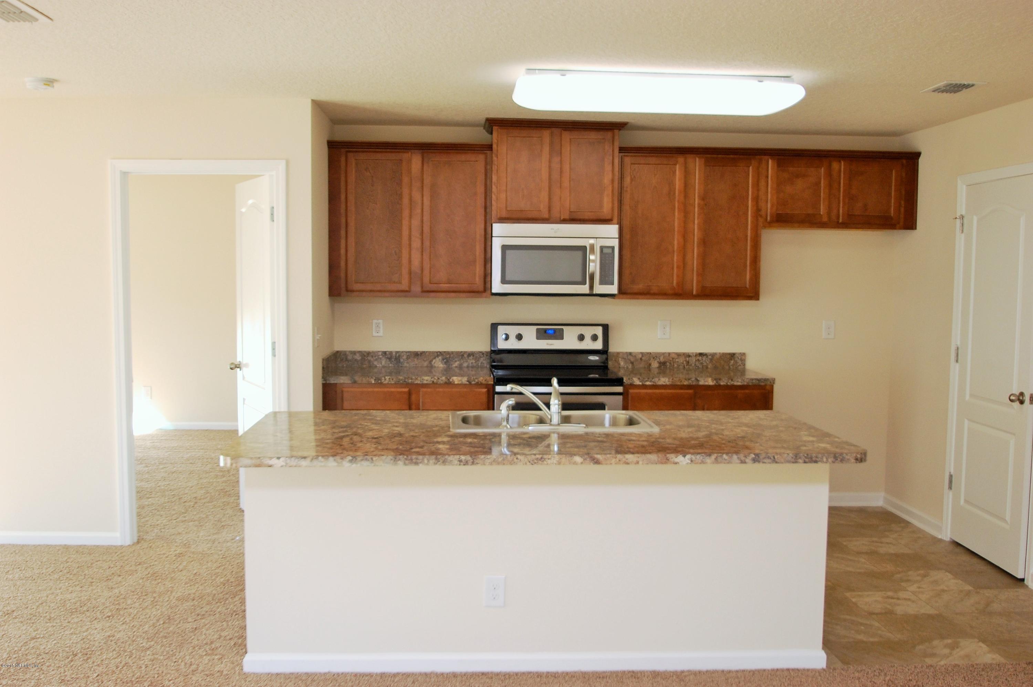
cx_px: 516
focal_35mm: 36
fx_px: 1032
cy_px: 344
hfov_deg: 53.2
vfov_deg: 36.8
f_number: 4.5
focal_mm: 24
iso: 400
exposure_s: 1/80
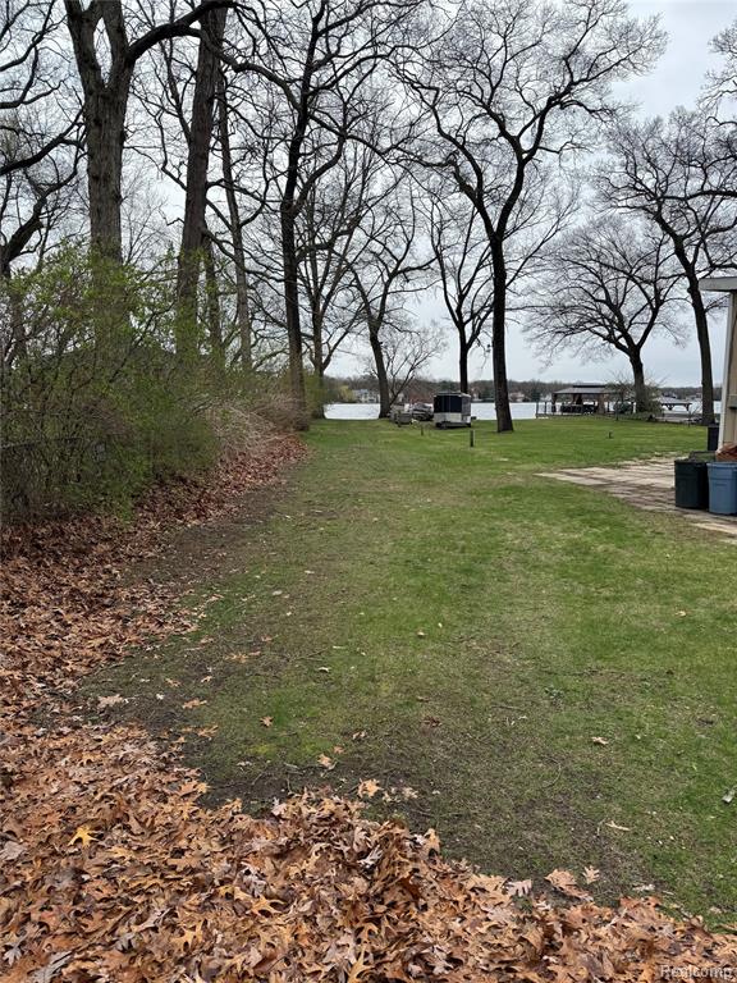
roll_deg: +0.4
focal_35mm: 24
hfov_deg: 56.8
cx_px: 368
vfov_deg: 71.6
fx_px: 681
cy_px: 492
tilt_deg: -8.4
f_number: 1.78
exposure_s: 1/4049
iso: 80
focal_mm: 6.76
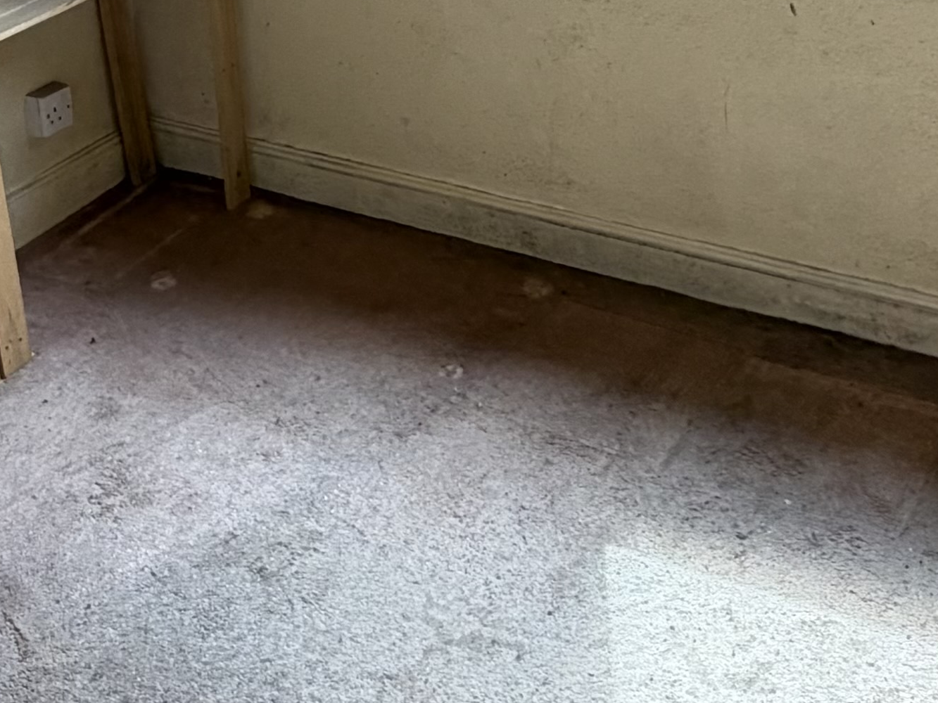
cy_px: -12
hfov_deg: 32.2
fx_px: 1626
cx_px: 446
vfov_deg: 23.3
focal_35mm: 60
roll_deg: +3.5
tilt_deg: -18.5
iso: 125
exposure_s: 1/121
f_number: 2.2
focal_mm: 2.22
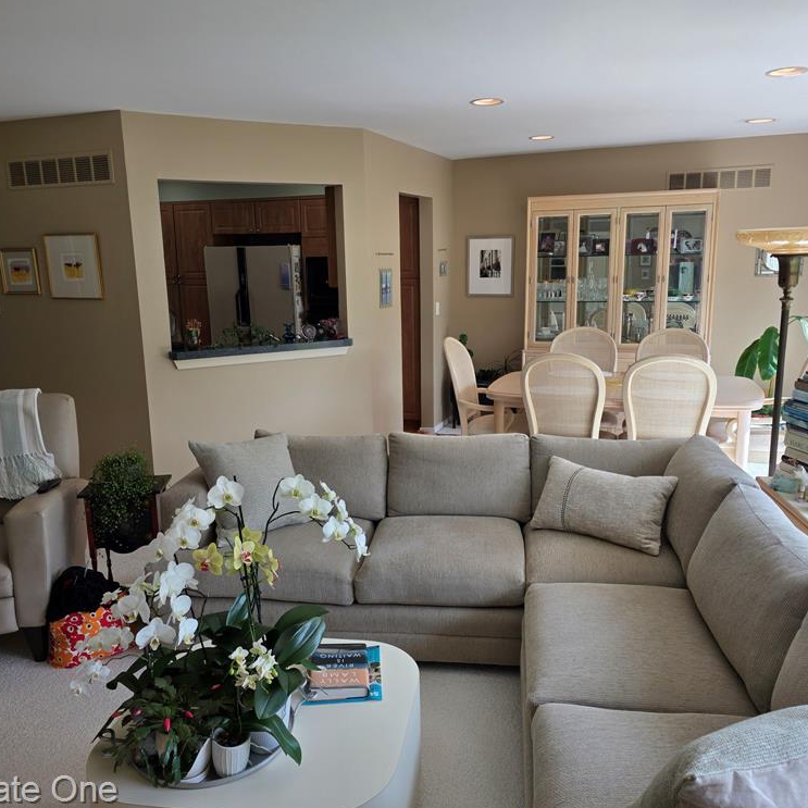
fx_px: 739
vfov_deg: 57.3
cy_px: 397
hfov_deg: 57.3
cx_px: 407
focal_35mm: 28
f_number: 1.7
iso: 16
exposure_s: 1/120
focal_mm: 6.3
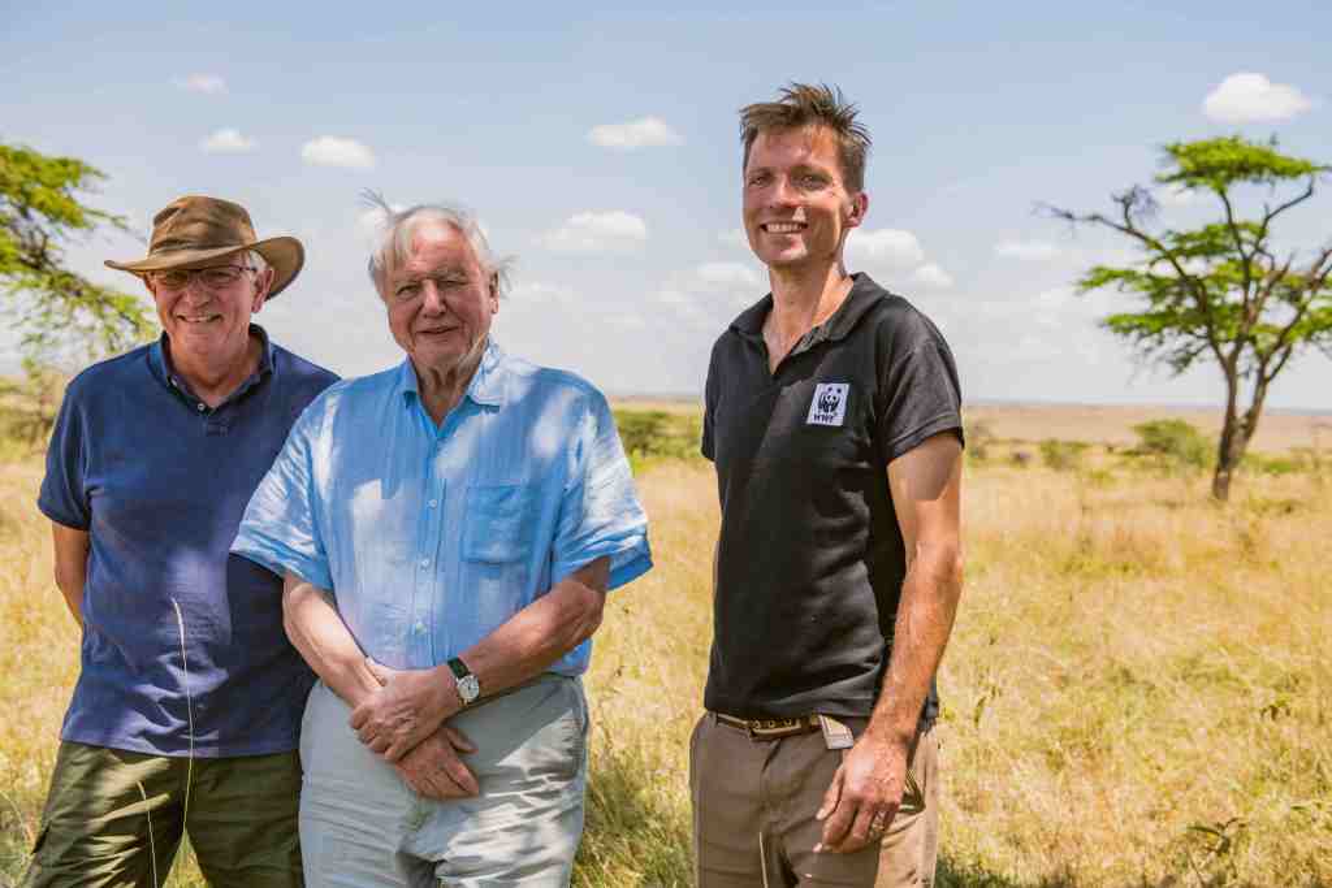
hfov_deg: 43.6
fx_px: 1665
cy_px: 444
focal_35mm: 45
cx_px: 666
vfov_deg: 29.9
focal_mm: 45
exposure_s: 1/1000
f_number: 4.5
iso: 250
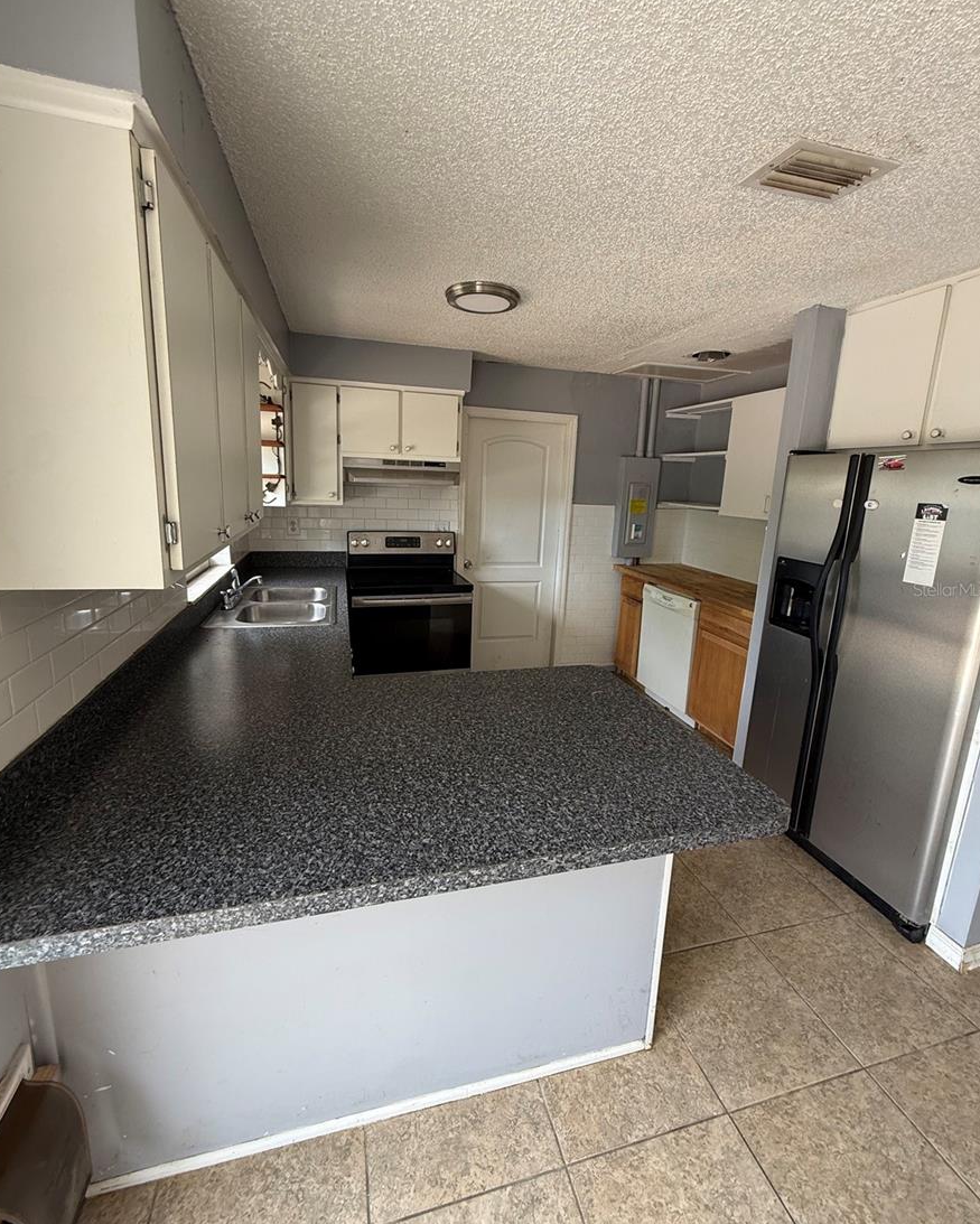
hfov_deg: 84.1
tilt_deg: -11.0
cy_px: 589
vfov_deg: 96.7
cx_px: 488
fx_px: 544
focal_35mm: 15
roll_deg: -2.7
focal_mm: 2.22
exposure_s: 1/99
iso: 160
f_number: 2.2
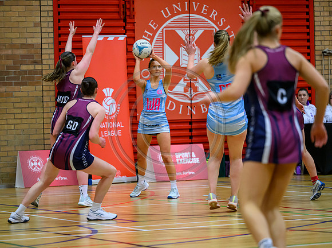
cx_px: 147
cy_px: 124
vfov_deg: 8.9
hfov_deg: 11.9
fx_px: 1596
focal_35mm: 167
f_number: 2.8
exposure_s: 1/1000
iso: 5000
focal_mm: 155
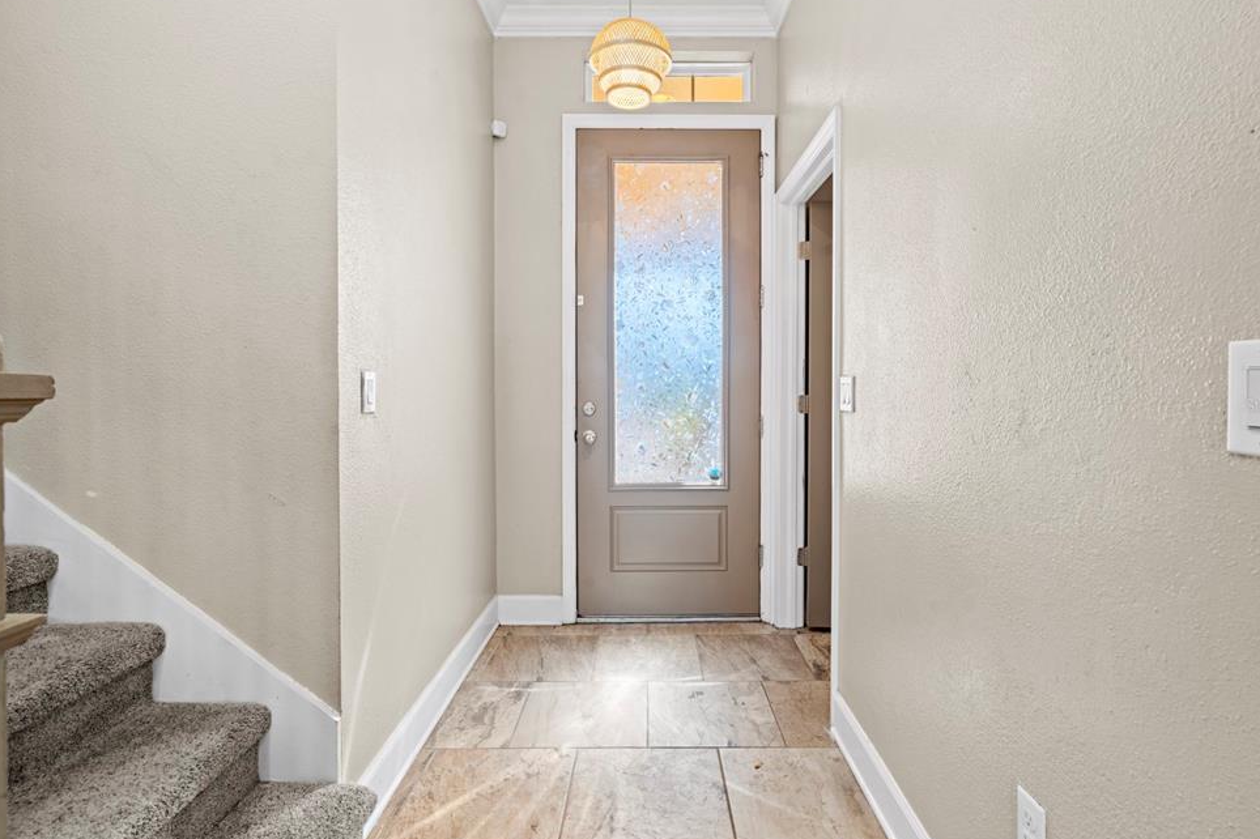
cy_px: 405
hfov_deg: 93.2
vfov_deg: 70.4
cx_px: 655
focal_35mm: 17
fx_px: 595
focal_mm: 16
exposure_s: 3.2
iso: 250
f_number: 9
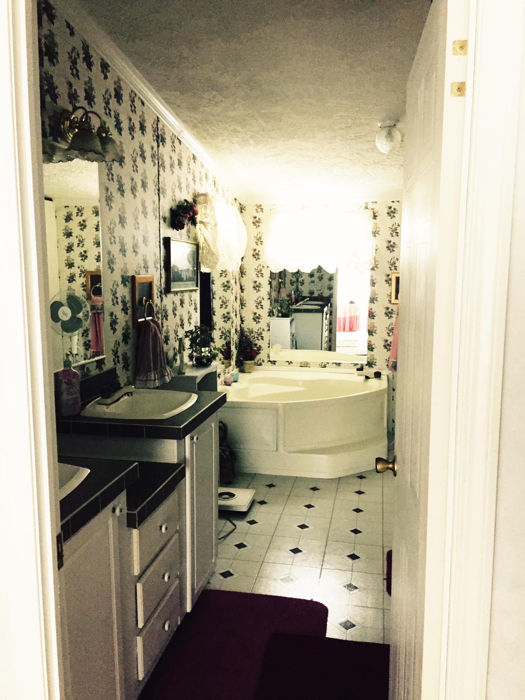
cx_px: 262
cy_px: 350
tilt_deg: -6.1
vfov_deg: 61.7
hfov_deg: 48.2
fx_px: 586
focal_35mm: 29
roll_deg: +0.9
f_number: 2.2
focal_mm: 4.15
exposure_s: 1/24
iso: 250
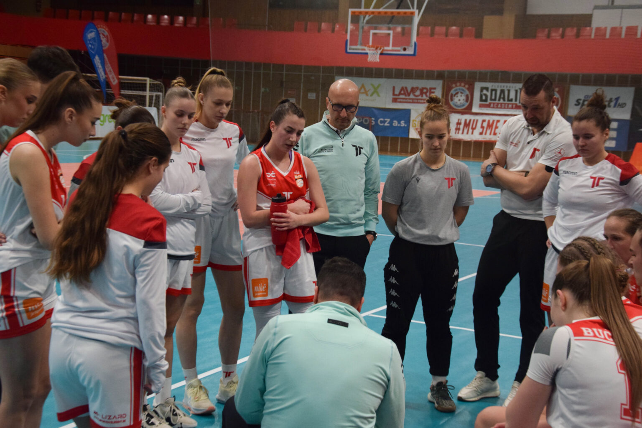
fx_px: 1204
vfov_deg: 20.2
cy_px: 214
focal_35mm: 68
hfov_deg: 29.9
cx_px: 321
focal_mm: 45
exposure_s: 1/125
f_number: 4.8
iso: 2000
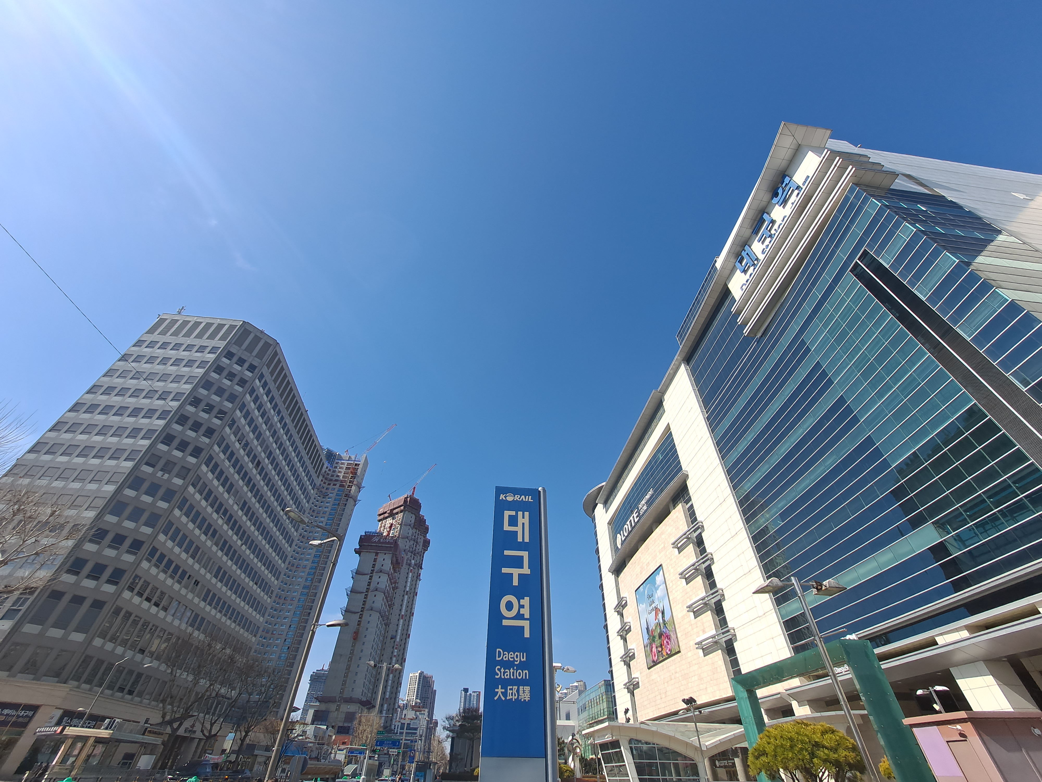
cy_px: 391
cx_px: 521
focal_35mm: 13
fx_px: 391
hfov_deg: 106.2
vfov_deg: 89.9
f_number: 2.2
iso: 40
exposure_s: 1/1639
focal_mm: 1.74
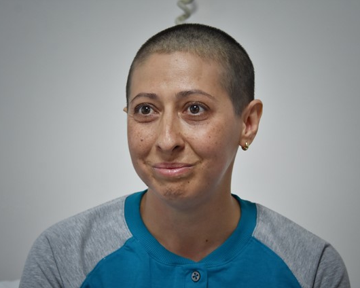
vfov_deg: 10.7
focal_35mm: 145
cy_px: 144
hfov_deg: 13.3
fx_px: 1540
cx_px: 166
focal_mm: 85
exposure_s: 1/60
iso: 1000
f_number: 5.6
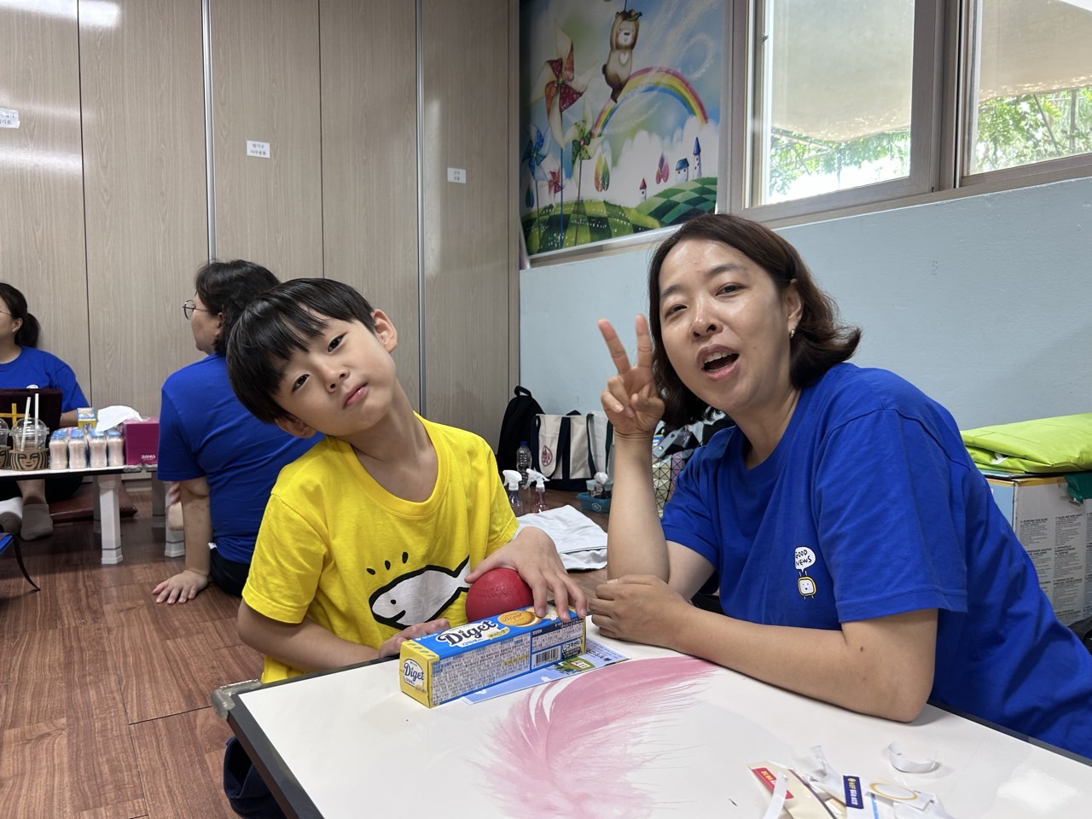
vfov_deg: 53.1
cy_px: 410
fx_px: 820
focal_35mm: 26
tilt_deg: -4.1
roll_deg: +0.4
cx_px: 546
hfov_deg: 67.3
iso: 64
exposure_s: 1/60
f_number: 1.5
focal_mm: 5.7
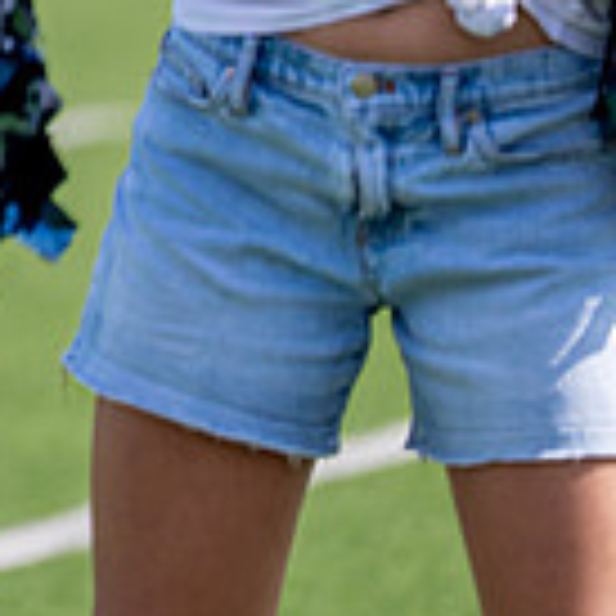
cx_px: -704
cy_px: -309
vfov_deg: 2.2
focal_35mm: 807
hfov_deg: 2.2
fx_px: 16247
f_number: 2.8
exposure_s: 1/4000
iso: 250
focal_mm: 182
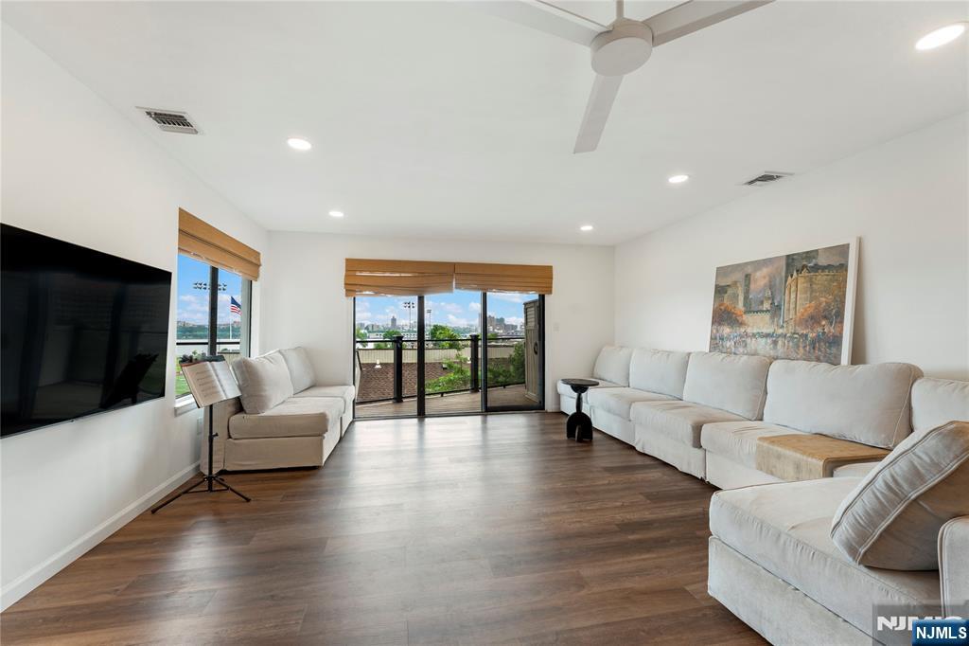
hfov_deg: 104.3
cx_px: 484
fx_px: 377
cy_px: 323
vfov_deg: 81.2
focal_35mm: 14
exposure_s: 1/640
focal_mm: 14
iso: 400
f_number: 8
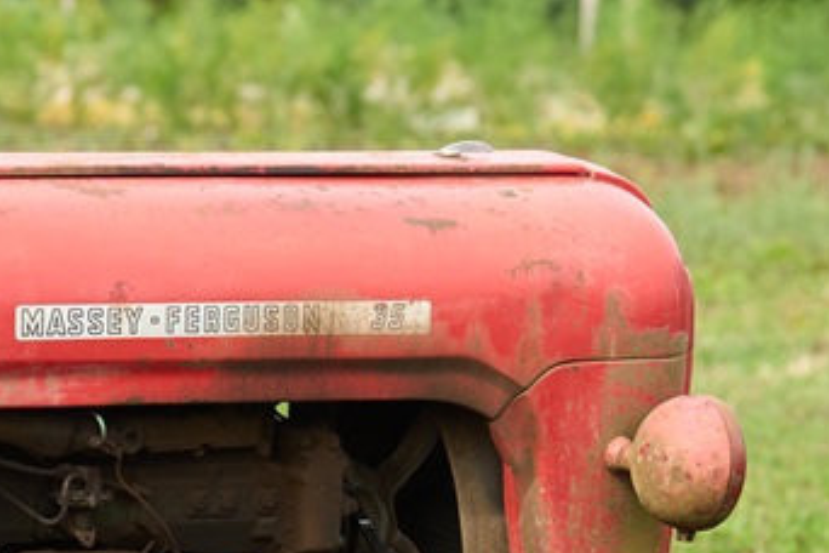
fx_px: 5964
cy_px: 473
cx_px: 315
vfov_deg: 5.3
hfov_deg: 7.9
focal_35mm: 259
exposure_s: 1/1250
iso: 640
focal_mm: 101
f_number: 5
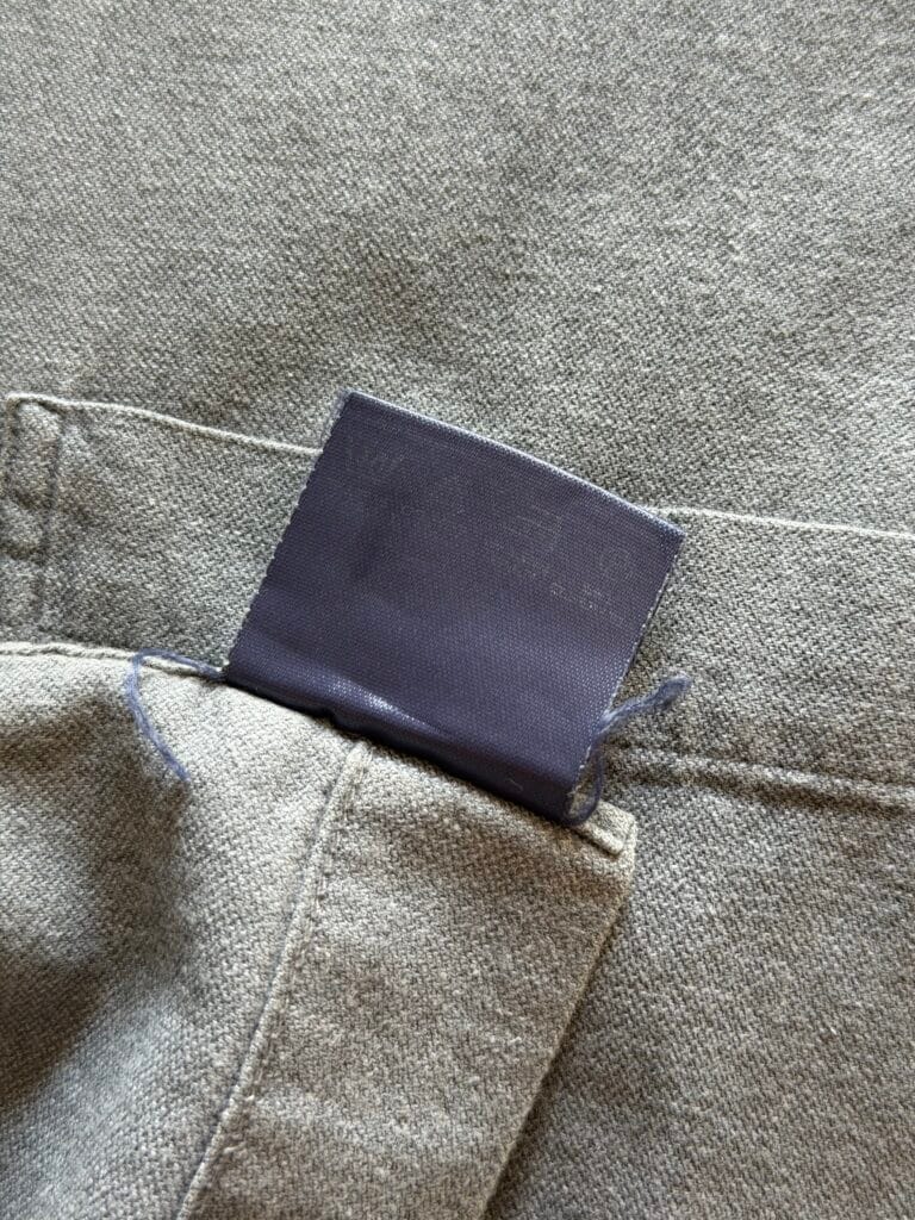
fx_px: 1692
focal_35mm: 48
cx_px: 458
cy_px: 610
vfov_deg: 39.7
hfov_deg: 30.3
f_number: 1.78
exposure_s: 1/60
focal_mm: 6.76
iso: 100
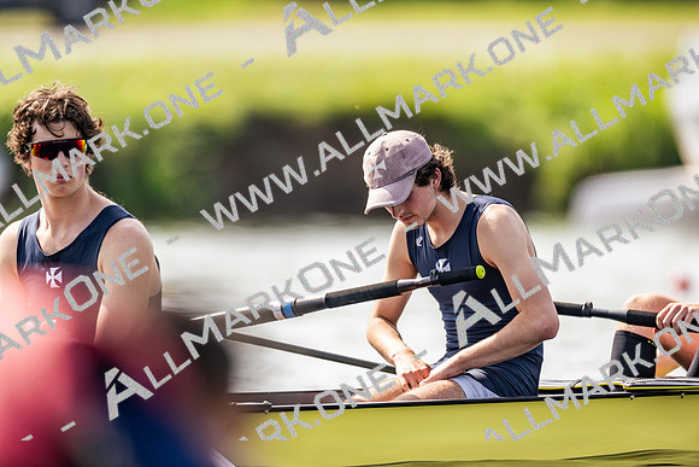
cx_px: 350
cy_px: 234
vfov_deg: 2.3
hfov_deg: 3.4
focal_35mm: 600
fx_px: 11652
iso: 560
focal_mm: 600
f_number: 4
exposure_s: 1/2500
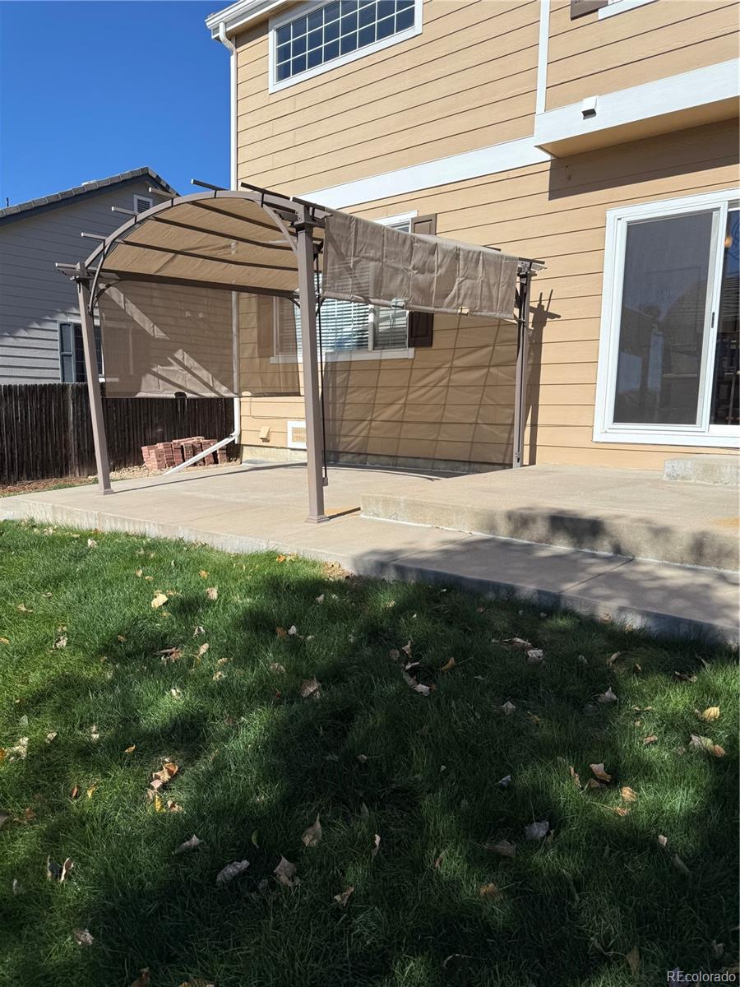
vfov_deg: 71.6
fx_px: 684
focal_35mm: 24
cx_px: 370
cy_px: 494
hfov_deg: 56.8
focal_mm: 6.76
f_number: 1.78
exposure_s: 1/5714
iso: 80
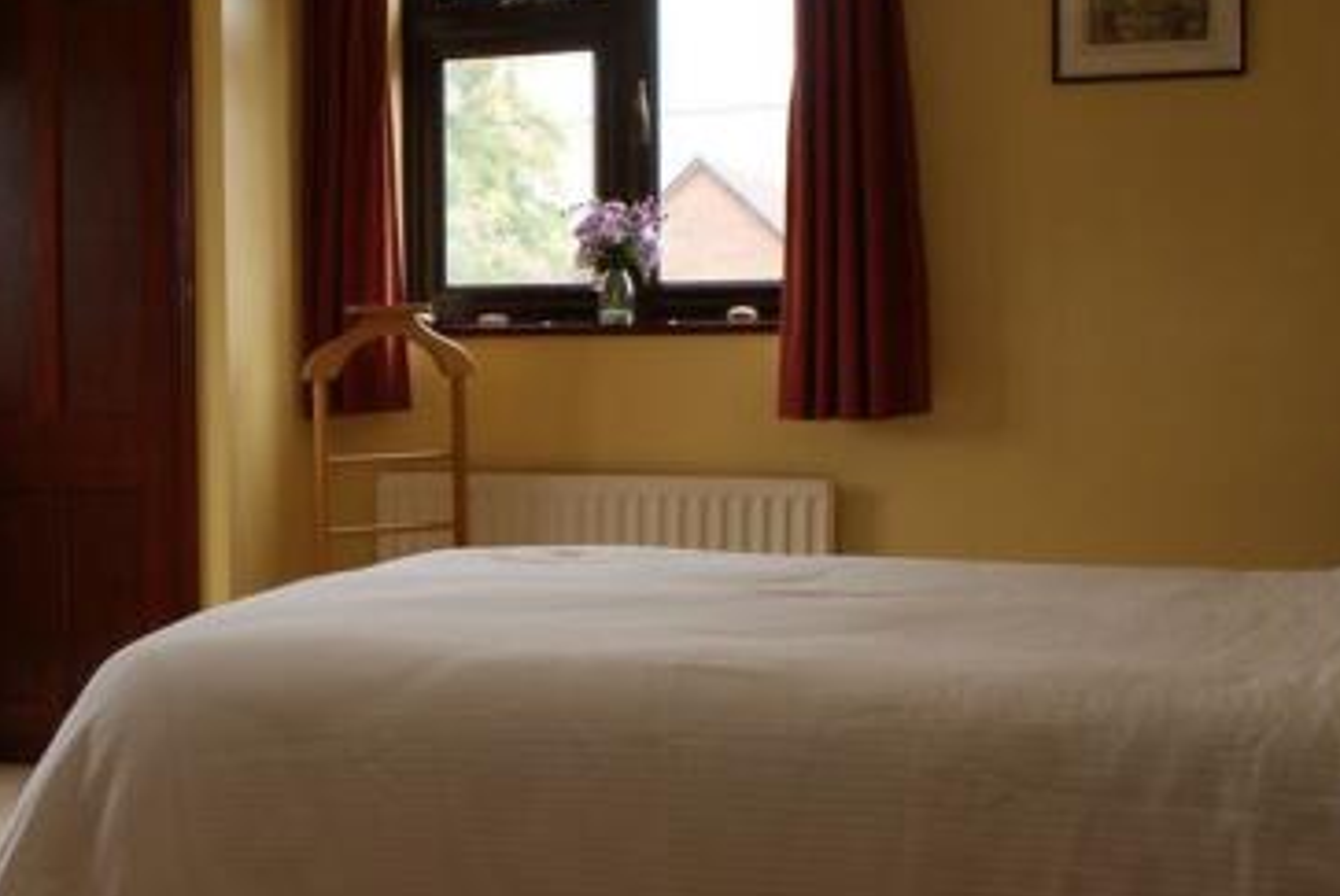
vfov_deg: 25.1
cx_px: 279
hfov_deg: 35.7
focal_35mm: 54
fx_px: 2012
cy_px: 522
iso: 400
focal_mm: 20
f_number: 5.6
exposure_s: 1/60
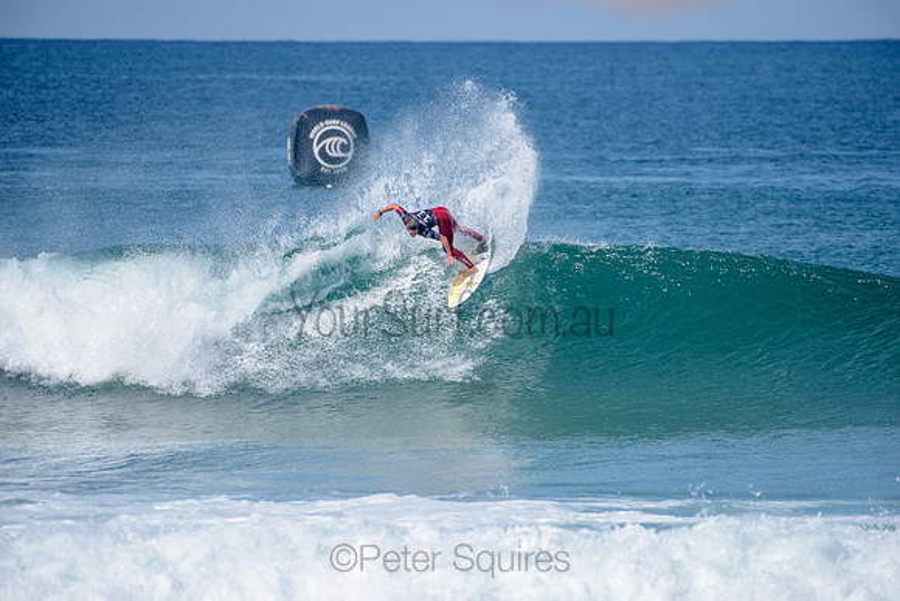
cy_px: 300
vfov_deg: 2.8
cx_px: 450
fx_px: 12502
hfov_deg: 4.1
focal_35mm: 500
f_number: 6.3
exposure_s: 1/2500
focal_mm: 500
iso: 250
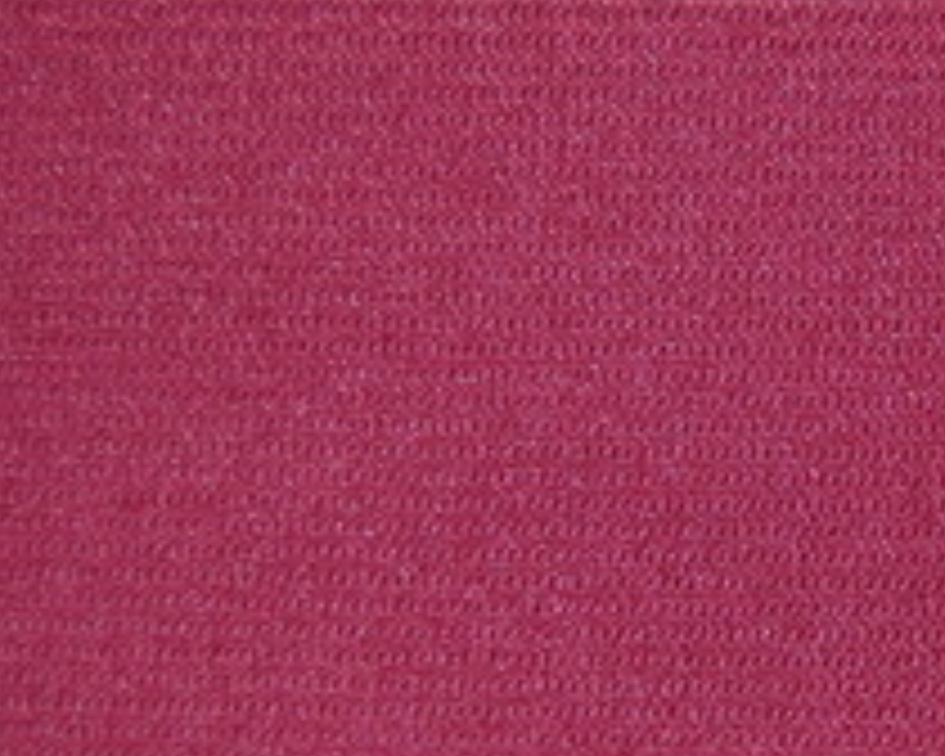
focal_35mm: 87
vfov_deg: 17.6
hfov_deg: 21.5
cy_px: 482
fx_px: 2433
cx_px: 837
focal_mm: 26
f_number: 4.2
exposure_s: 1/60
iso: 200
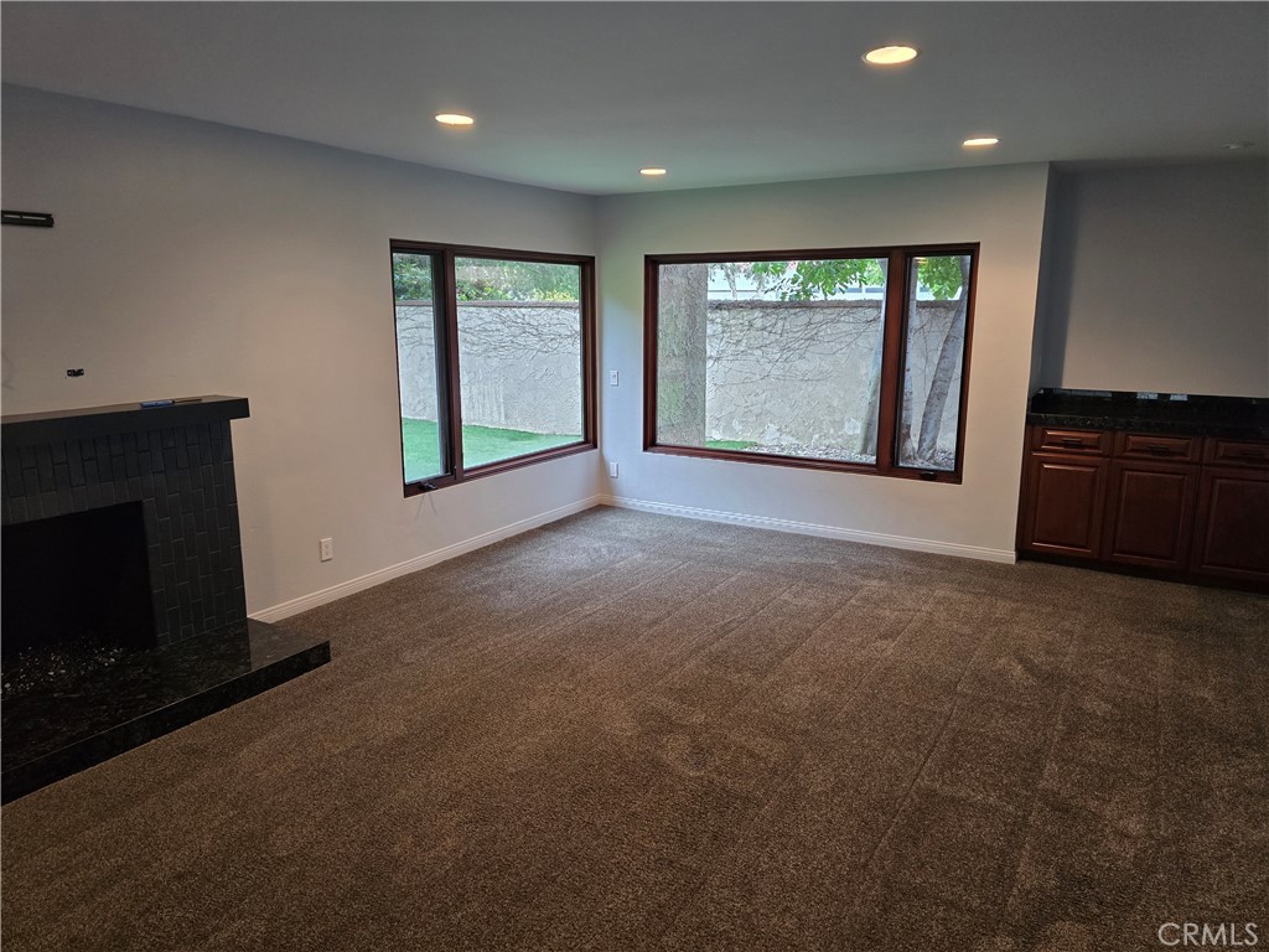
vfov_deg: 58.9
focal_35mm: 23
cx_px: 634
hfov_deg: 73.9
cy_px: 476
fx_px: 843
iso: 400
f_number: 1.7
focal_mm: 6.3
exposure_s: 1/120
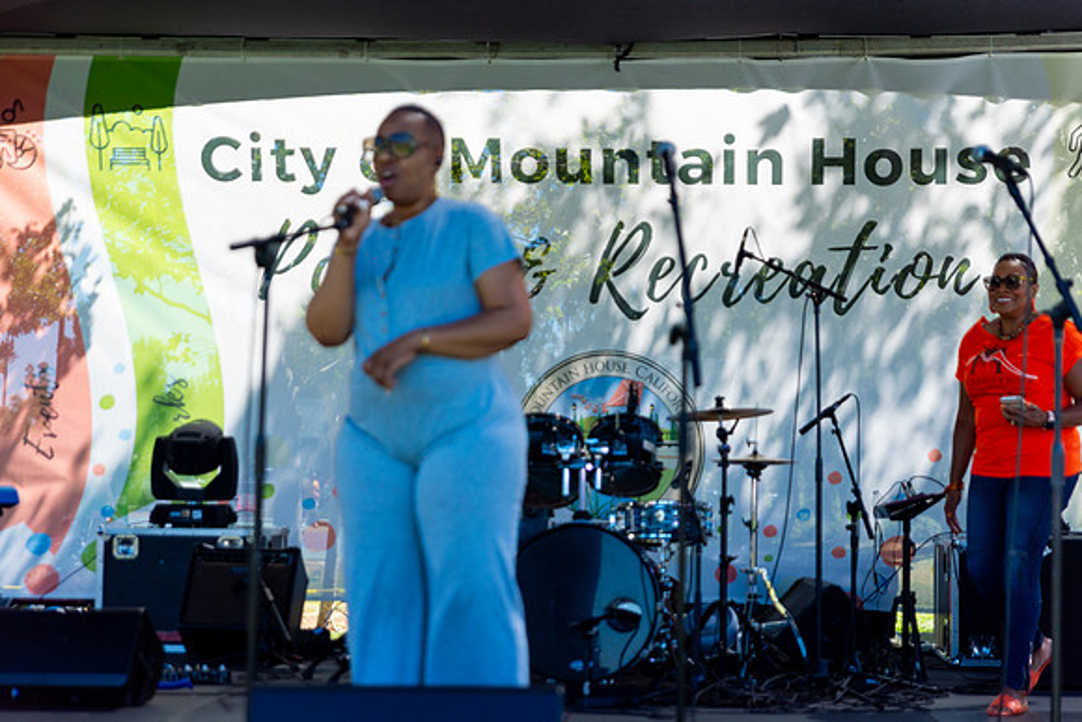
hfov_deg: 28.8
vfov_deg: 19.5
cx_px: 541
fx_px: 2104
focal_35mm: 70
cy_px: 361
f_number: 2.8
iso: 160
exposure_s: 1/4000
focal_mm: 70
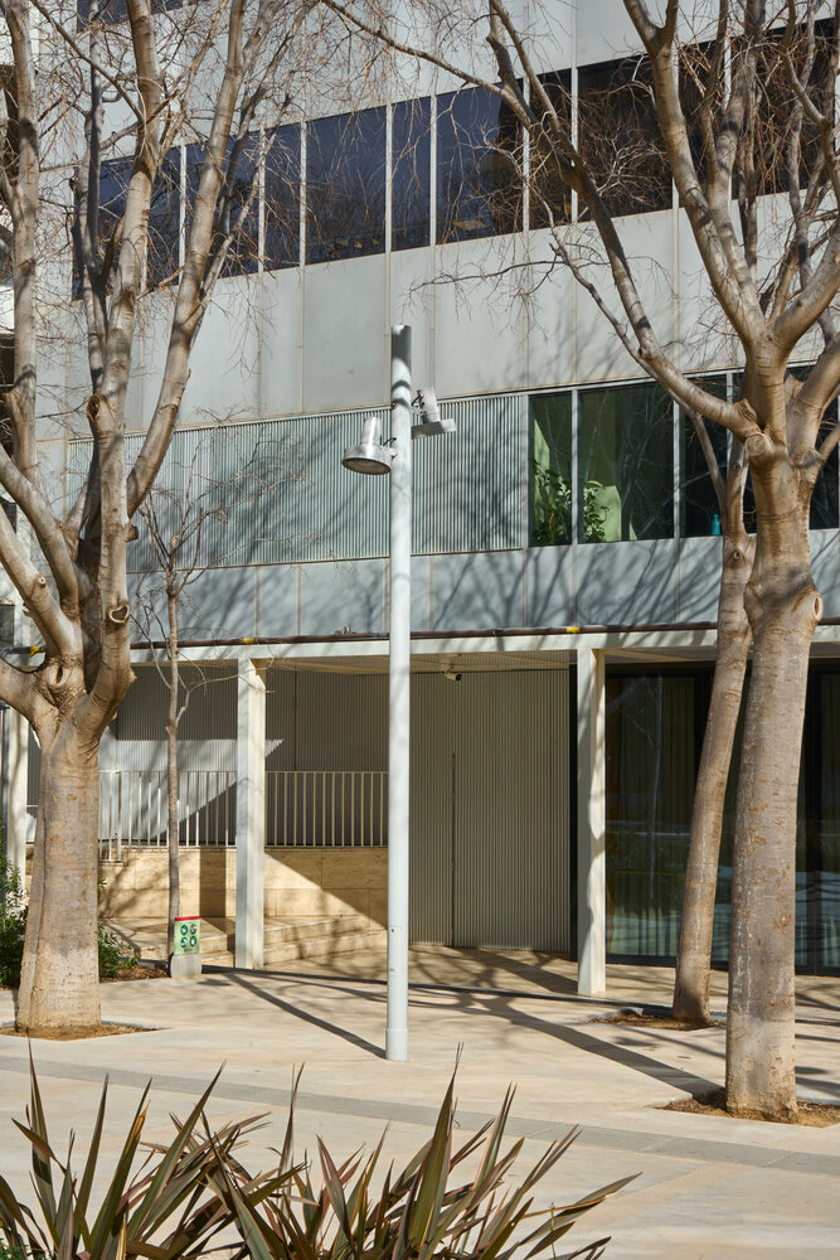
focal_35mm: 56
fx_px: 1959
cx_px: 420
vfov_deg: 35.6
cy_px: 630
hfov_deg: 24.2
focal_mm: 56
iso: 200
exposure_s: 1/200
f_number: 20
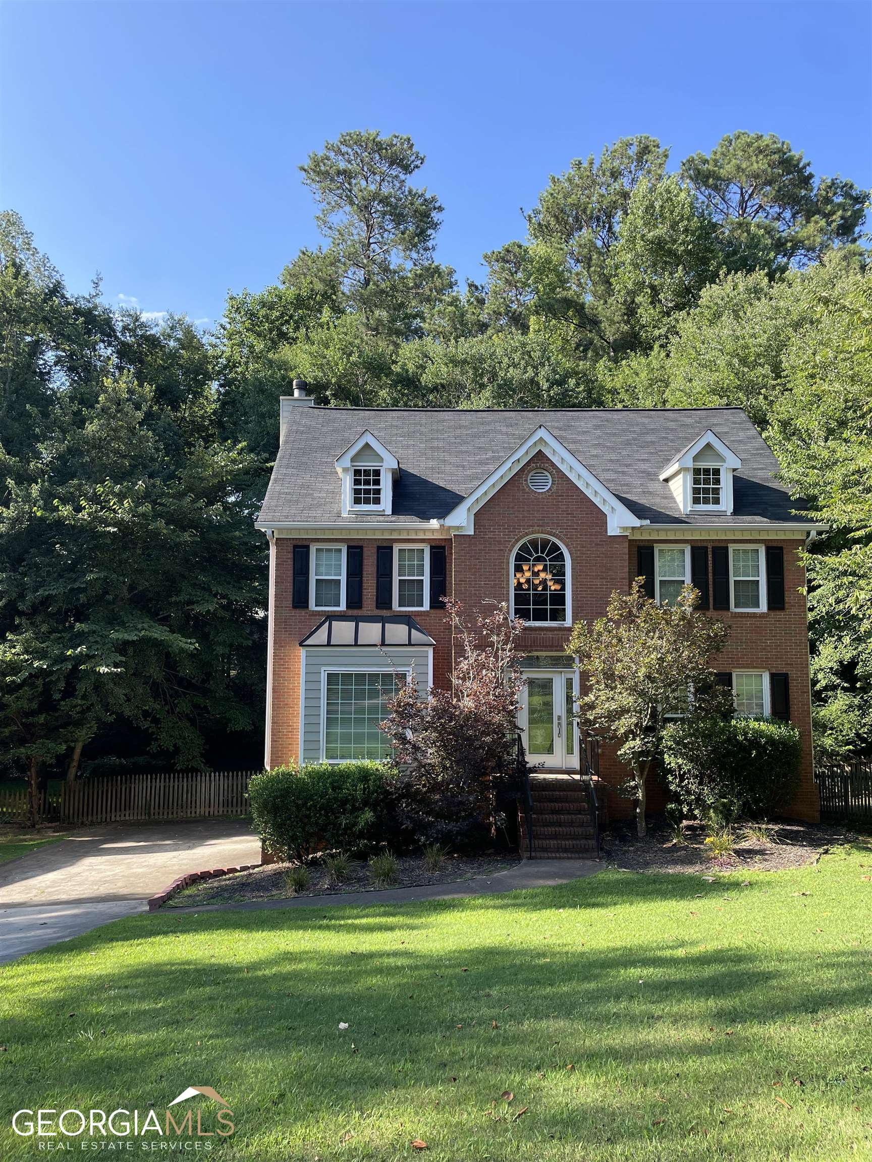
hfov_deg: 53.1
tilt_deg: +6.6
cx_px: 436
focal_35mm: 26
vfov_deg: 67.3
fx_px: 873
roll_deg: -0.2
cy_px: 581
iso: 50
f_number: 1.6
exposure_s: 1/988
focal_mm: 4.2
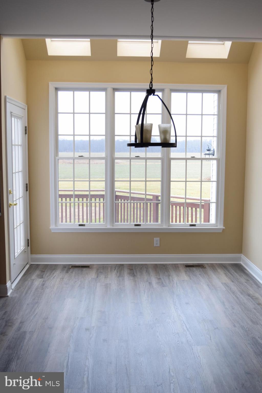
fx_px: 409
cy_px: 196
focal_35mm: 38
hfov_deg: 35.5
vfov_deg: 51.3
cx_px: 131
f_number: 5
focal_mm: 25
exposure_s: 1/100
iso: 400
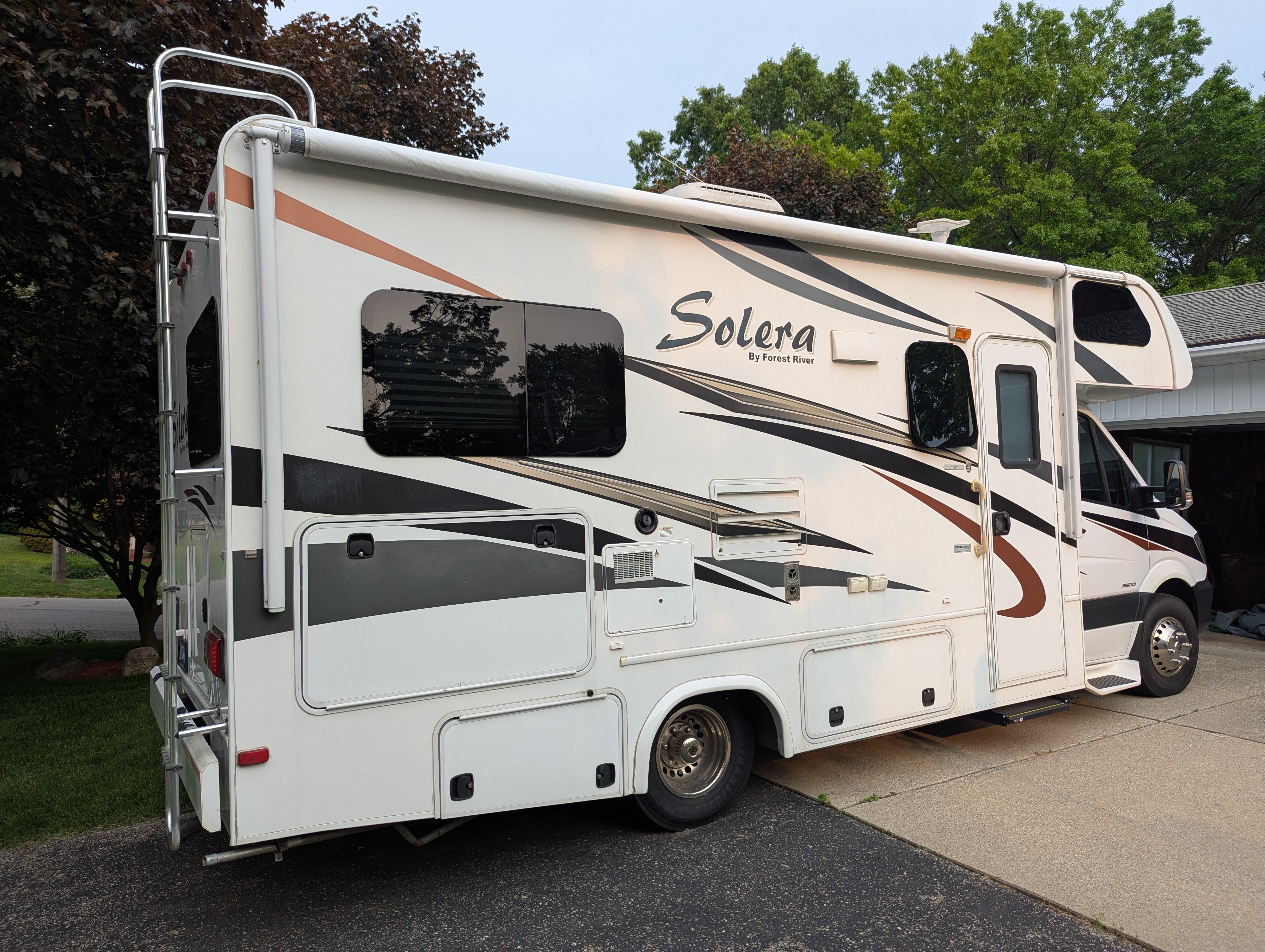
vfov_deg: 56.9
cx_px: 632
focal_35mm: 24
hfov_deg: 71.5
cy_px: 476
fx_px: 878
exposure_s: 1/781
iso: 54
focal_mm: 6.81
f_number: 1.85
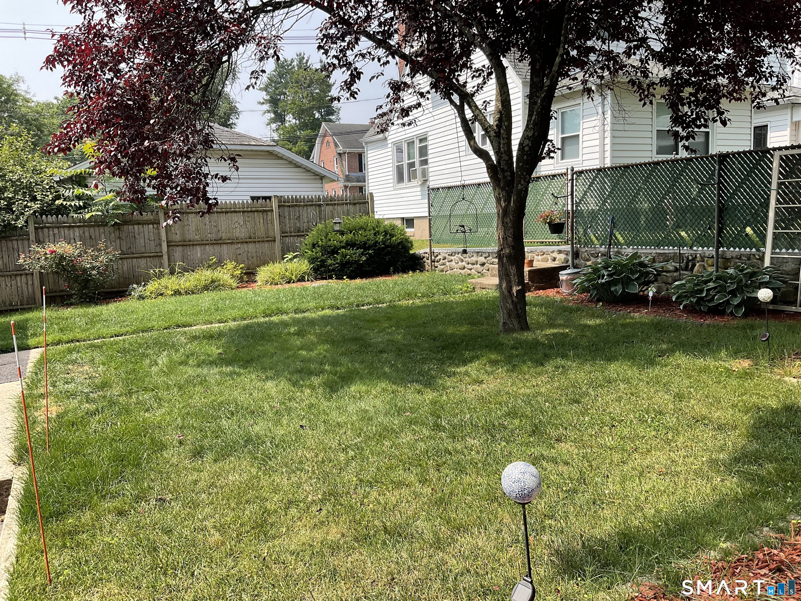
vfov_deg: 48.2
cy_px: 300
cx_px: 400
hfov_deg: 61.7
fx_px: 671
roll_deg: +2.2
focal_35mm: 29
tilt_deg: -7.6
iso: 16
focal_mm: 3
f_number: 1.8
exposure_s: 1/657
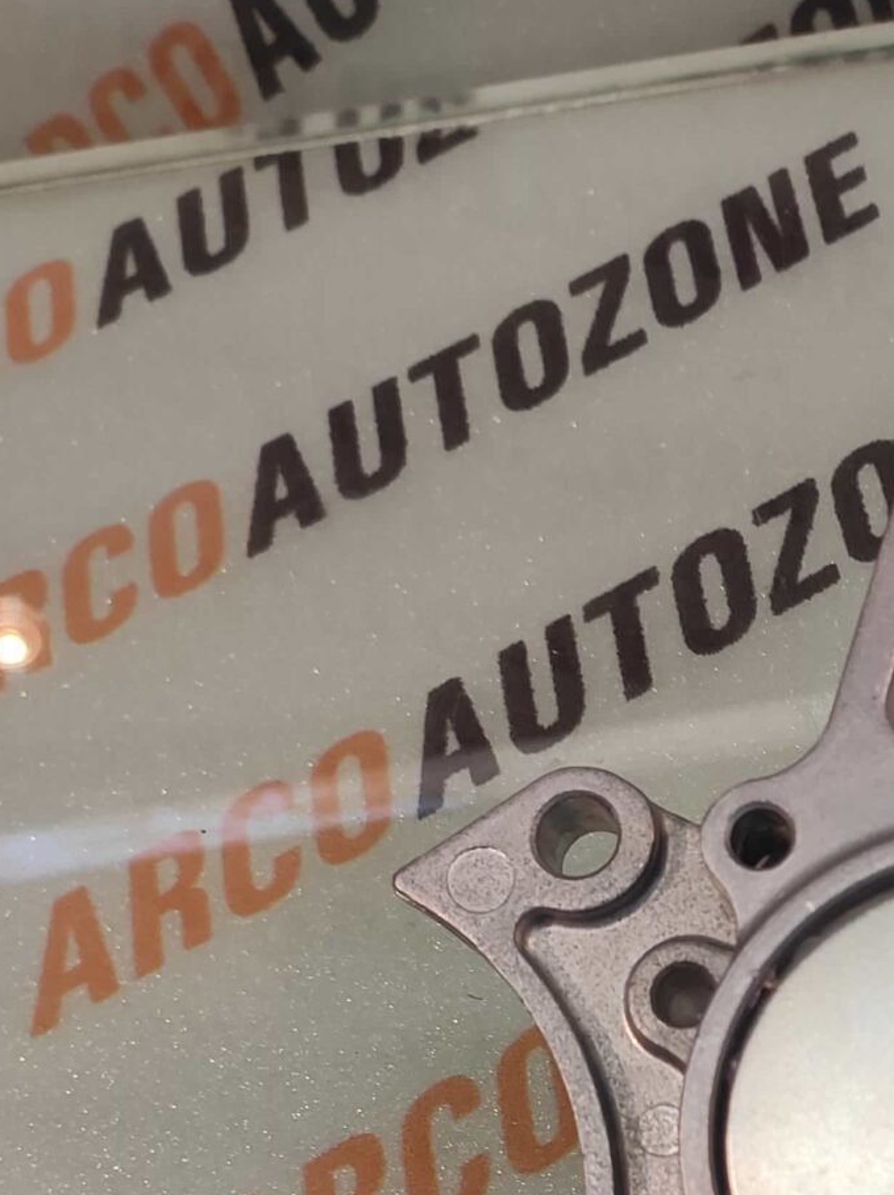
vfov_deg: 37.3
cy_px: 1059
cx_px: 970
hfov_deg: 27.7
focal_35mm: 48
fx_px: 1655
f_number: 1.79
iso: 86
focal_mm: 4.74
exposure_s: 1/50
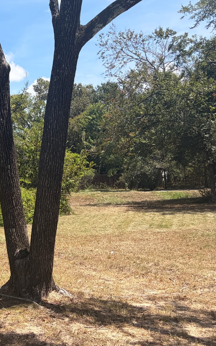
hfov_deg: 23.0
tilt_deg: +4.3
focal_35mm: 50
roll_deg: +3.1
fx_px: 471
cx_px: -65
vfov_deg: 40.3
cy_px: 162
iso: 50
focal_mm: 5.96
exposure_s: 1/1848
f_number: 1.6
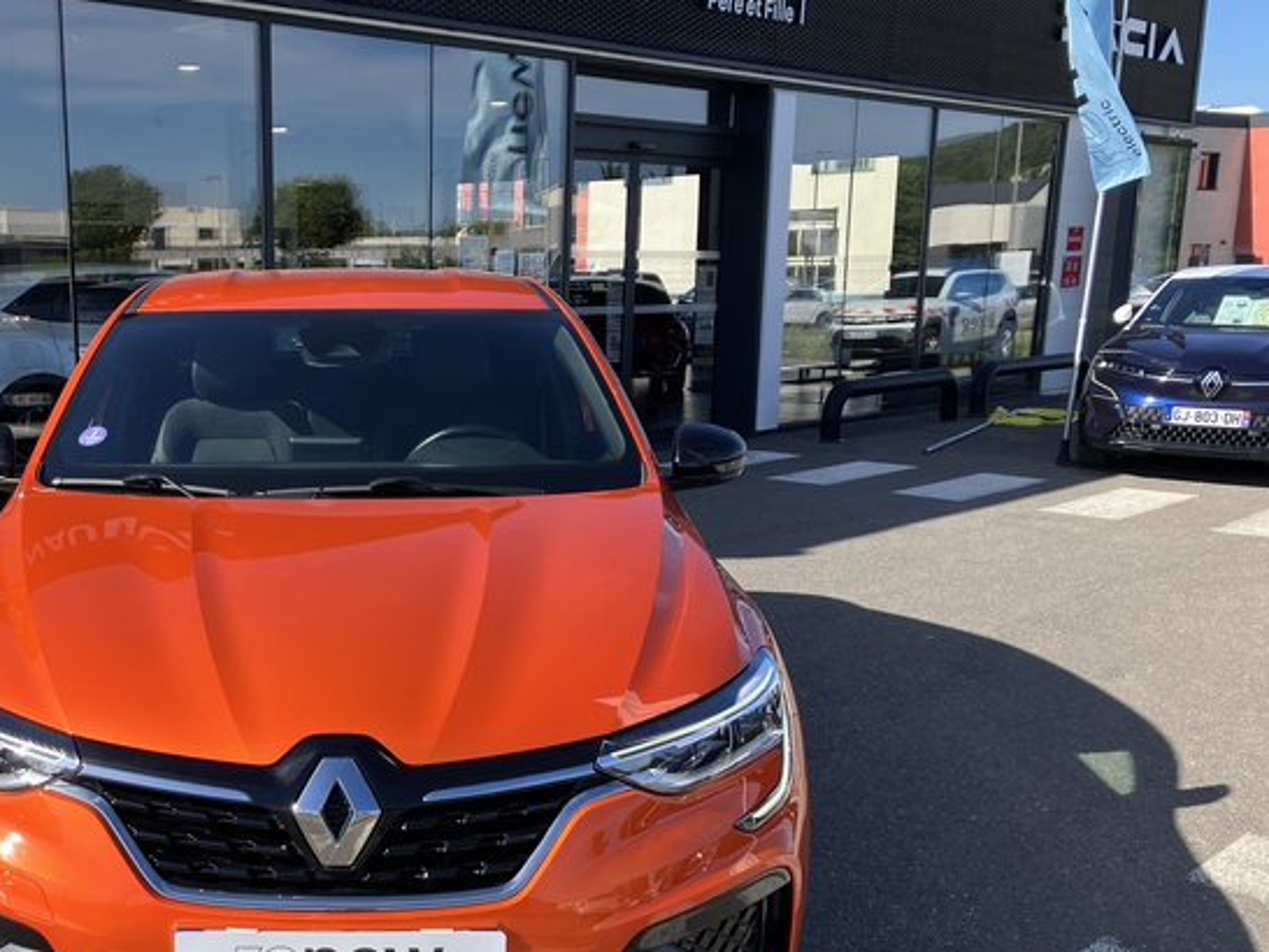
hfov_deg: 44.5
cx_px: 349
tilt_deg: -12.4
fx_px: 1504
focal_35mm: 41
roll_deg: +0.8
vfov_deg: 34.8
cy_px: 639
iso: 32
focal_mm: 3.99
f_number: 1.8
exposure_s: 1/867
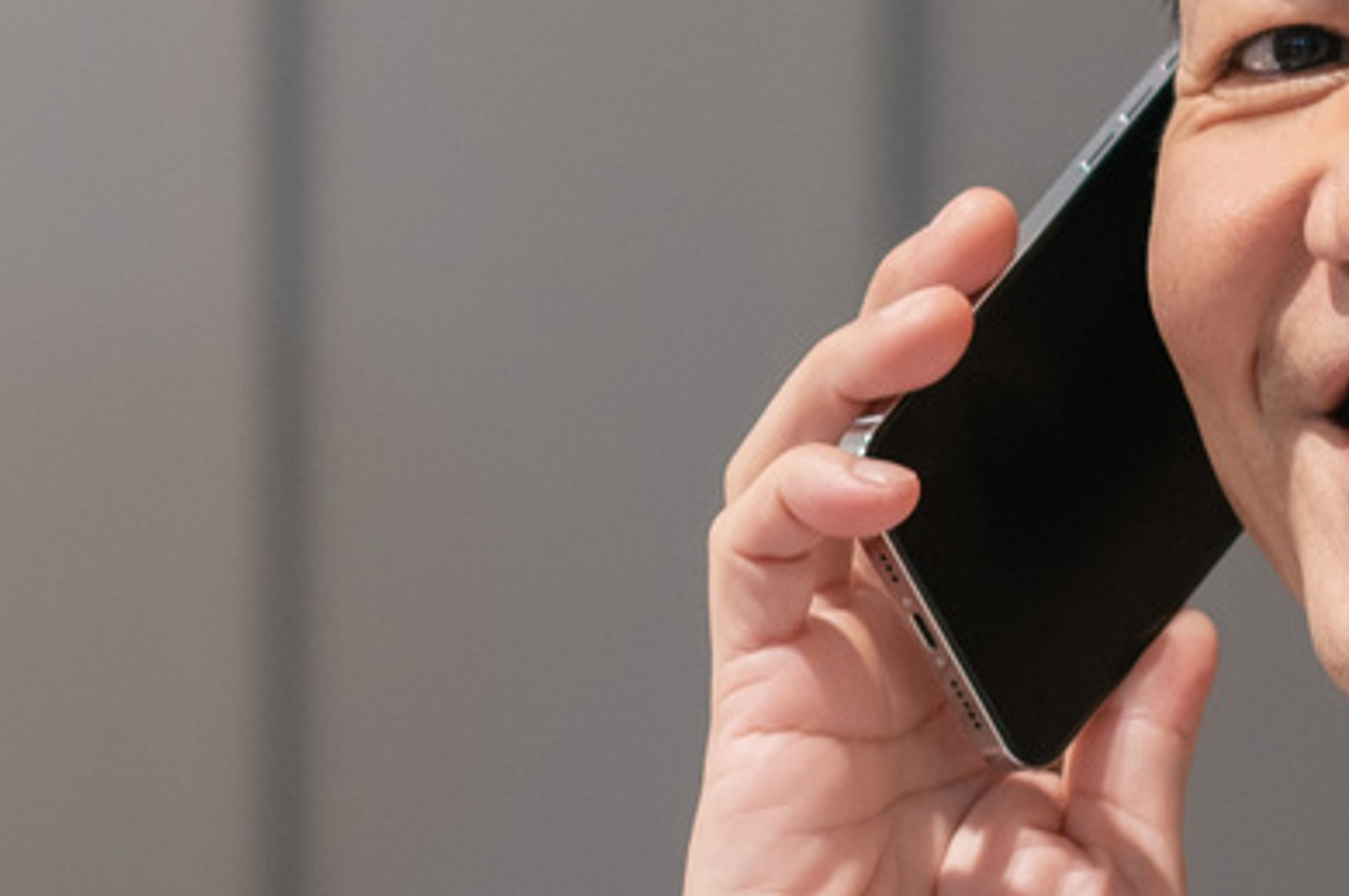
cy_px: 938
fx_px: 16317
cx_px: -180
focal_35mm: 436
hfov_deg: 4.7
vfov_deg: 3.1
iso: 400
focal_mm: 85
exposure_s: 1/160
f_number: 3.2
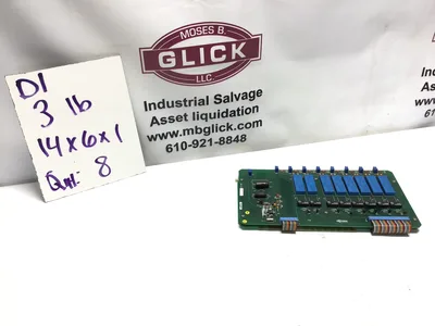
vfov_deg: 45.4
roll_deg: +1.9
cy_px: 163
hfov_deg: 58.4
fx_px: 390
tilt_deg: -34.6
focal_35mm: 31
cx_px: 218
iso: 25
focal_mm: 3.3
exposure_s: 1/120
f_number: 2.4
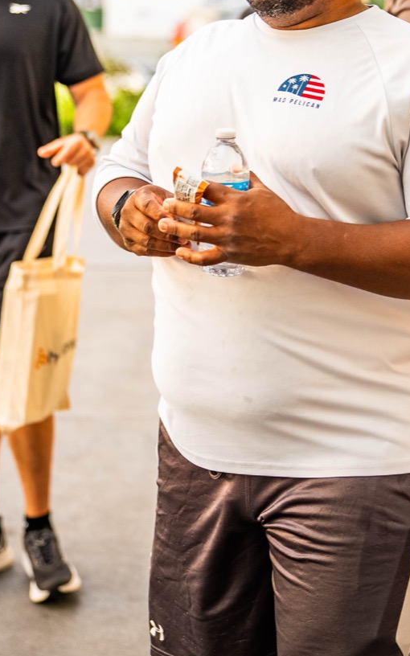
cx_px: 252
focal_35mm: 98
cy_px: 147
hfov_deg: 13.3
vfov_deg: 21.0
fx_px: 1752
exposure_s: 1/200
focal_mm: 49
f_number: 2.2
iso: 160
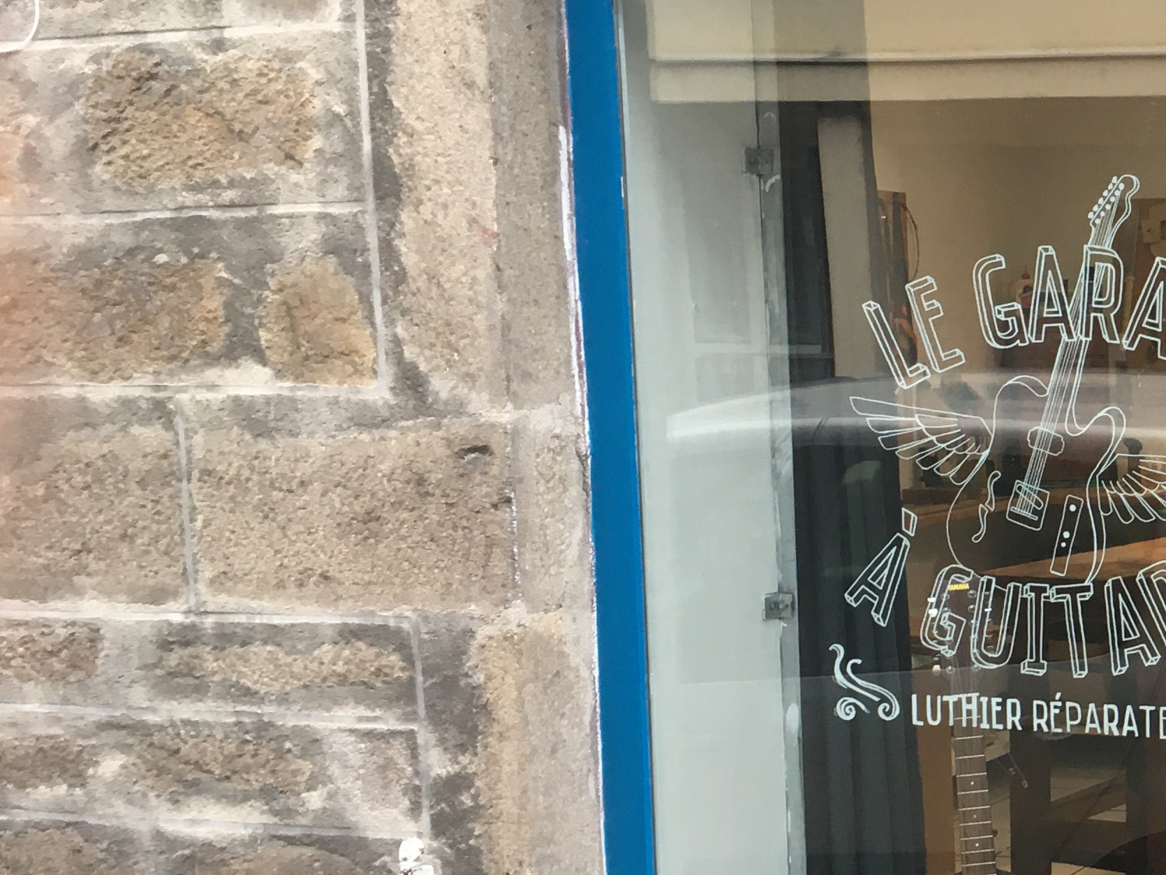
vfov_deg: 21.0
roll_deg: +1.7
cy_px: 517
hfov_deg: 25.0
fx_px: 2358
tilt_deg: -3.4
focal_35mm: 70
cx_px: 1405
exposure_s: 1/33
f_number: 2.2
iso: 32
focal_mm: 4.15
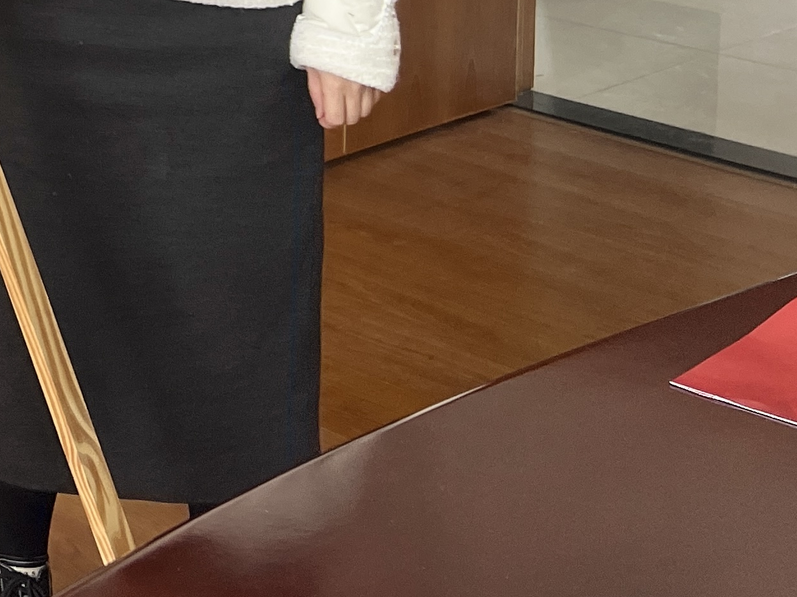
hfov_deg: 19.6
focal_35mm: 84
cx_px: -467
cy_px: -308
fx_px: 1934
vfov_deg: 16.0
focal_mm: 5.7
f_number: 1.5
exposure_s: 1/100
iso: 80
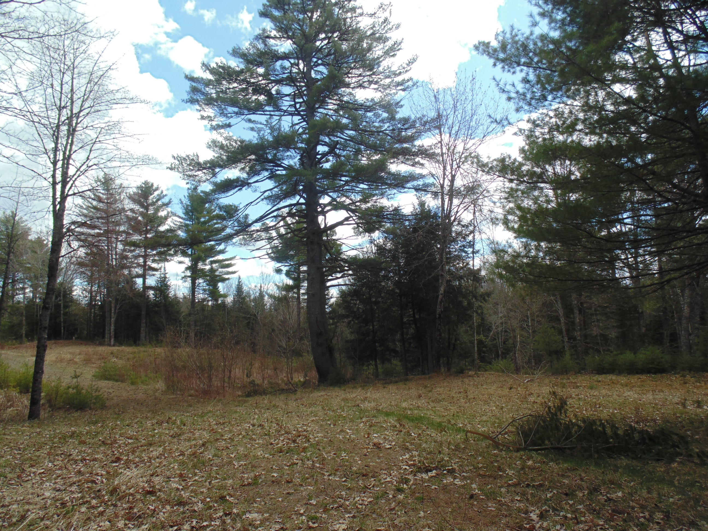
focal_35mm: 22
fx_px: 450
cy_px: 266
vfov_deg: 61.1
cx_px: 354
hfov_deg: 76.4
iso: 80
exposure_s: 1/640
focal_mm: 4
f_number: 3.1
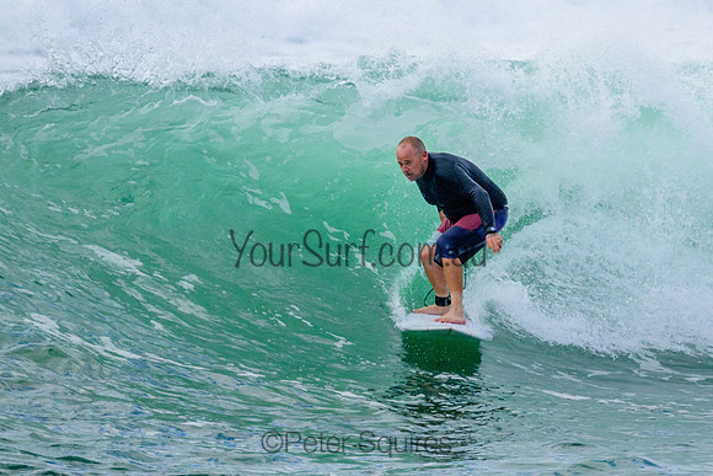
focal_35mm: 939
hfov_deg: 2.2
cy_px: 197
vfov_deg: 1.5
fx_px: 18598
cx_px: 418
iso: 1600
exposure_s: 1/2000
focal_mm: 800
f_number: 11
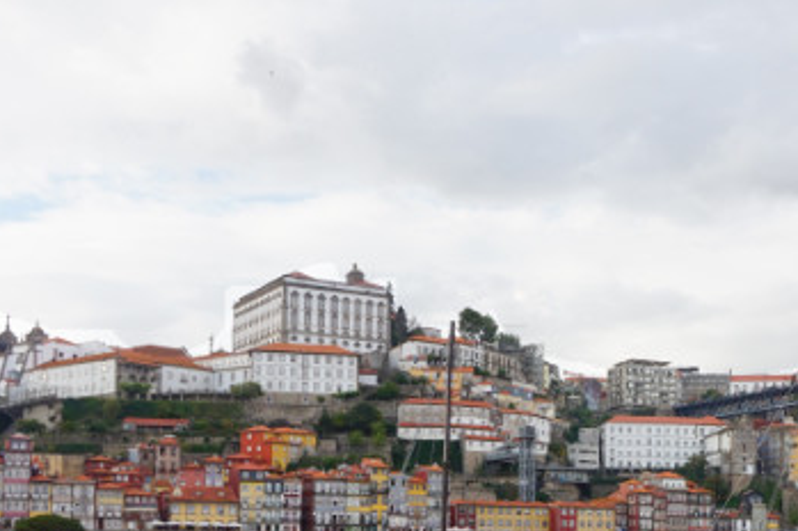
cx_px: 652
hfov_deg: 35.0
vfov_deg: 23.7
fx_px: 1218
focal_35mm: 55
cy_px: 515
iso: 100
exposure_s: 1/80
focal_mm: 16
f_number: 10
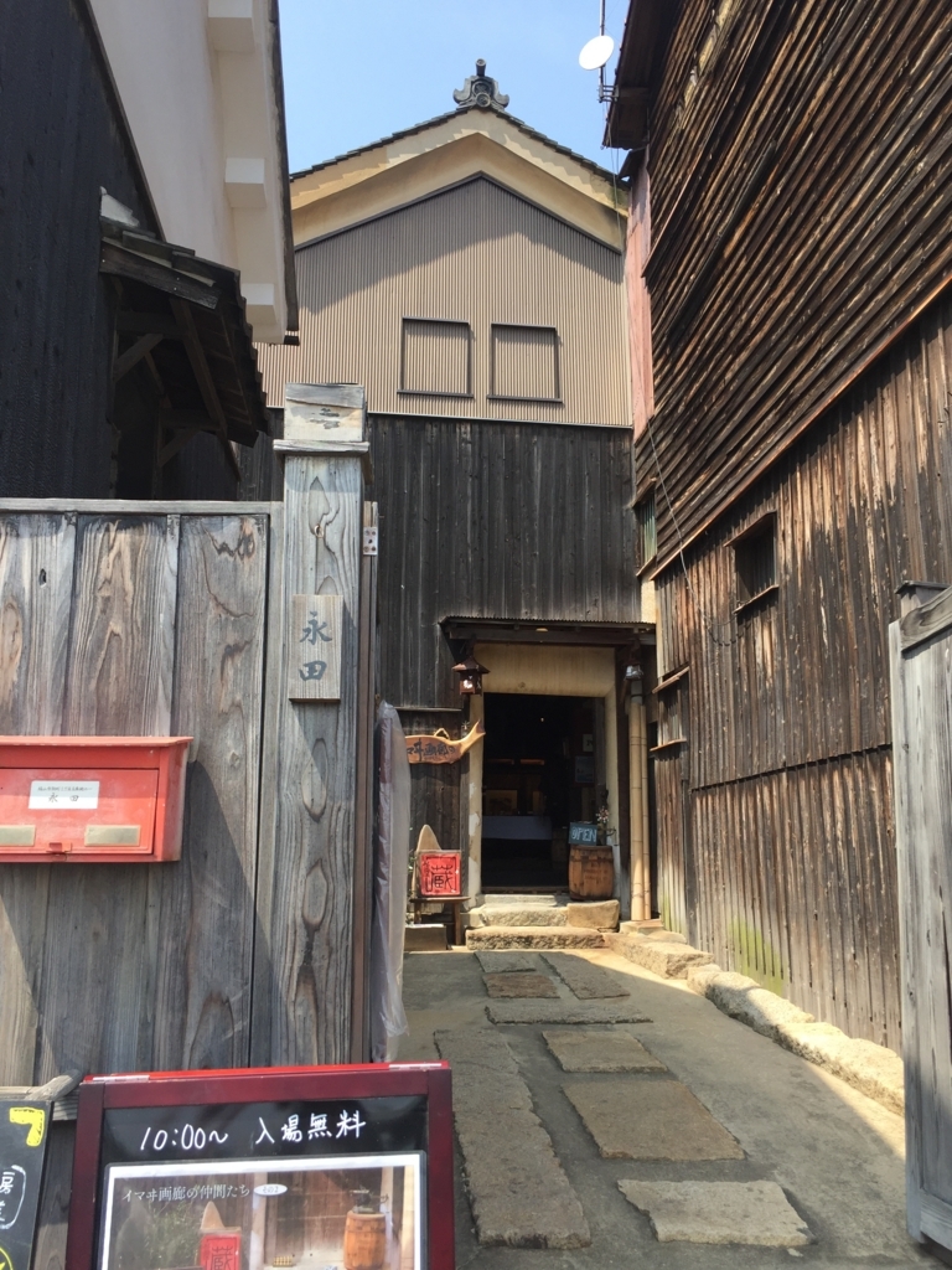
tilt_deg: +12.7
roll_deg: -0.5
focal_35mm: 29
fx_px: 1063
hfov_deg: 48.2
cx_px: 476
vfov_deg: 61.7
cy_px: 635
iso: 32
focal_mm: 4.15
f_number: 2.2
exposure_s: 1/694
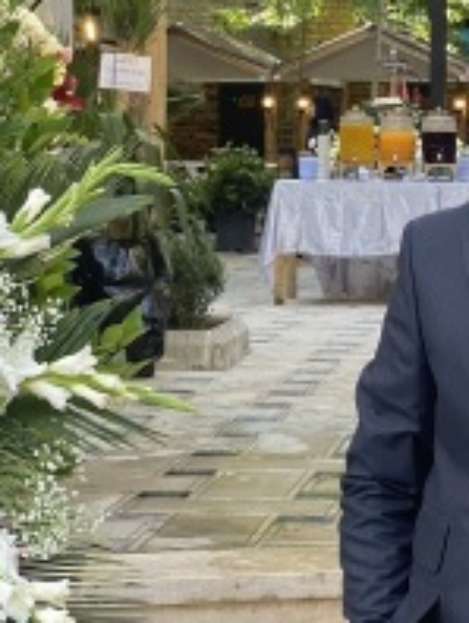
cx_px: 417
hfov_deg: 11.3
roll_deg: -1.2
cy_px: 349
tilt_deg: -3.5
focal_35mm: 131
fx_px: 2361
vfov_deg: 15.0
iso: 64
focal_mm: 6
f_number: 2
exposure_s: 1/100
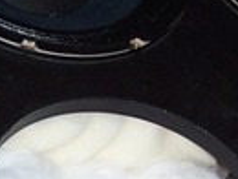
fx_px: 1722
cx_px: 85
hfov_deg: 7.9
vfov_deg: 5.9
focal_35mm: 250
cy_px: 241
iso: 80
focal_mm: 8.2
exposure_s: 1/60
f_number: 3.4
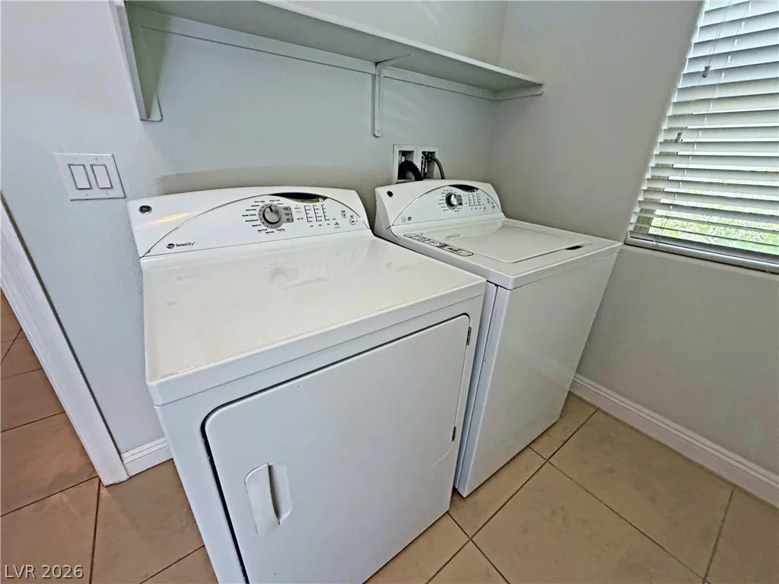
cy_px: 292
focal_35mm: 14
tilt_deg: -23.1
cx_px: 390
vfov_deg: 85.7
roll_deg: -1.3
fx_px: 315
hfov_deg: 102.1
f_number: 2.2
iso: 320
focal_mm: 2.22
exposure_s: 1/81
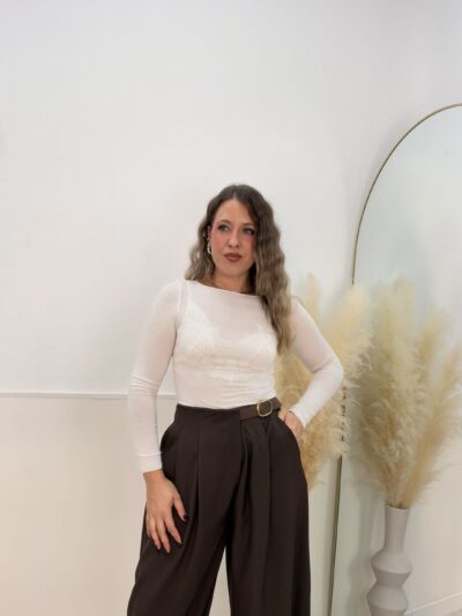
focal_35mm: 33
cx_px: 231
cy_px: 308
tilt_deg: -0.9
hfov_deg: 43.0
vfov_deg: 55.3
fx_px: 587
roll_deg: -1.4
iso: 50
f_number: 1.8
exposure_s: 1/210
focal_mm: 6.93
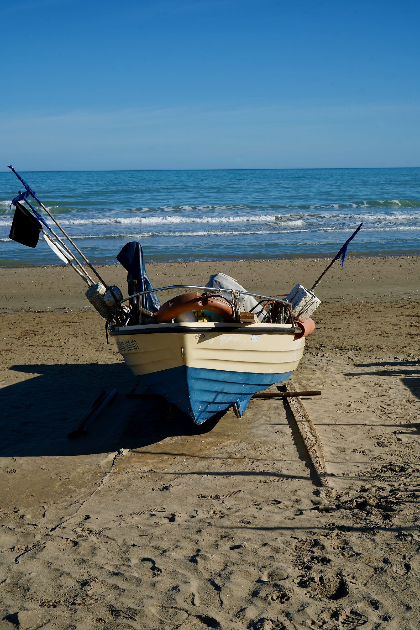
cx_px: 210
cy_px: 315
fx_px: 857
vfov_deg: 40.3
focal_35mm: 49
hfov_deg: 27.5
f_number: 11
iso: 50
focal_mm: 49
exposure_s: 1/160
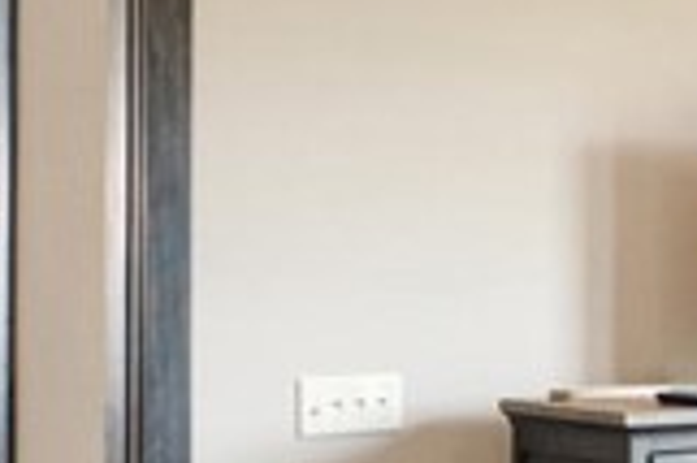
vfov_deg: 12.7
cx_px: 1175
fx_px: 2089
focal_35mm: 108
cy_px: 266
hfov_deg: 16.5
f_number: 6.3
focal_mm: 16
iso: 6400
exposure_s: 1/25
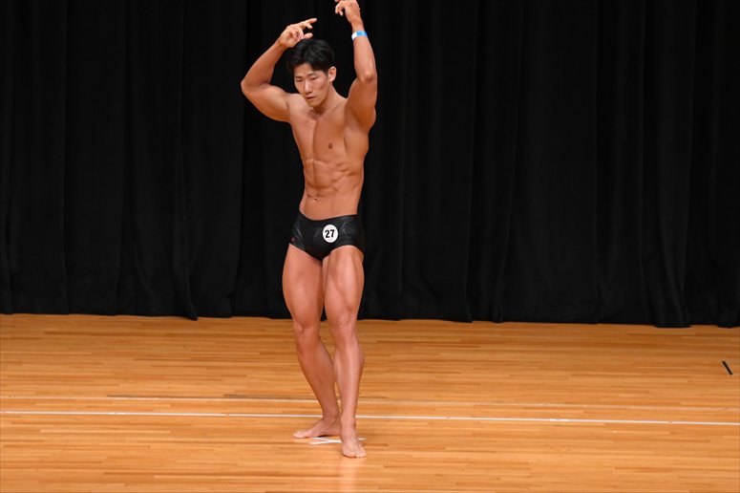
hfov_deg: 8.1
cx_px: 370
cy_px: 246
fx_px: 5239
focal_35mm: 255
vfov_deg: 5.4
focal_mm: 170
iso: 3200
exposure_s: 1/400
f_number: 5.6
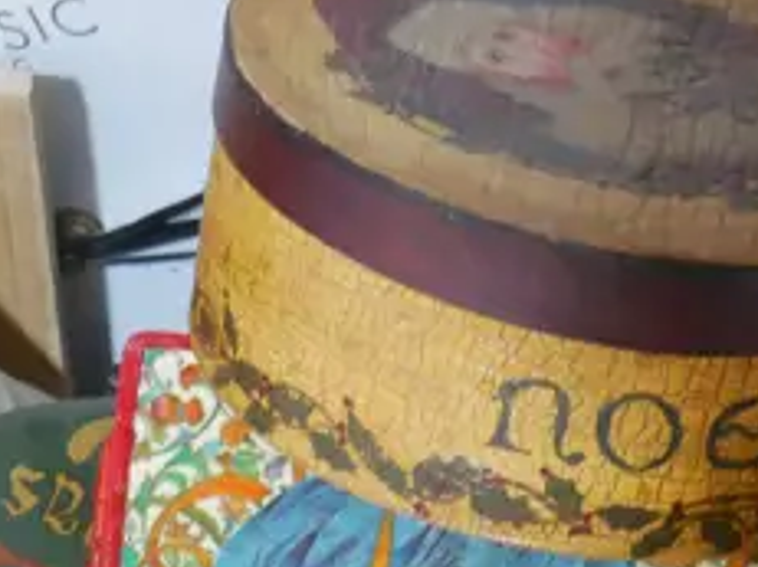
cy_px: 968
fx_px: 3108
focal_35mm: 142
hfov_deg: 13.9
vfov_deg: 10.0
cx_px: 348
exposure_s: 1/60
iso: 2000
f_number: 3.6
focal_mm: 16
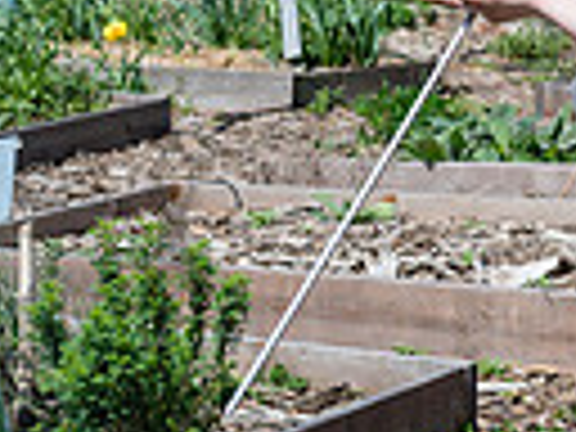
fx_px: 2795
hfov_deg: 11.5
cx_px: 747
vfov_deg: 8.8
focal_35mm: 168
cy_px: -9
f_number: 3.5
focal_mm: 38
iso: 100
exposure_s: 1/1250
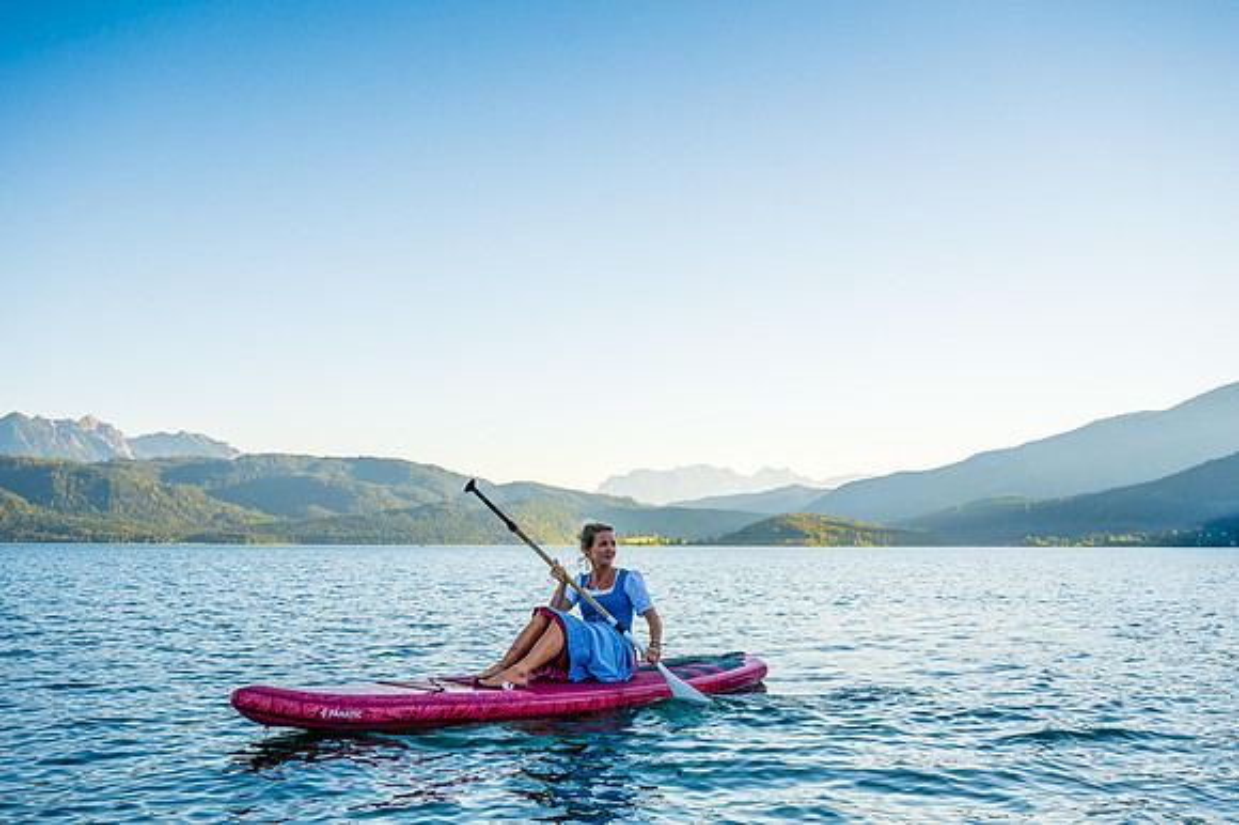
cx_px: 620
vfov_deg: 36.4
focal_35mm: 36
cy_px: 412
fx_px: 1253
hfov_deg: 52.6
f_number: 4.5
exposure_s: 1/3200
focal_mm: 32
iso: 400
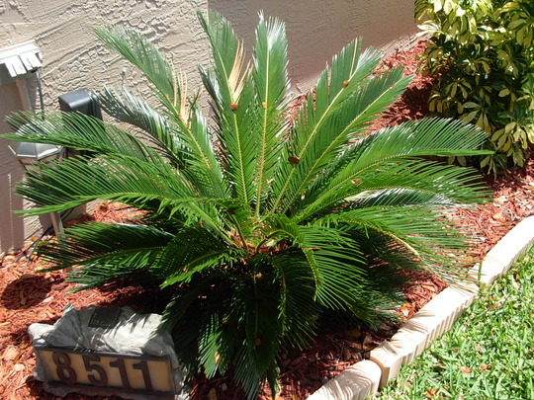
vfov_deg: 37.7
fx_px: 586
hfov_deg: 49.0
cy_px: 200
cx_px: 267
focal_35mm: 38
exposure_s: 1/497
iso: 79
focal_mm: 6.3
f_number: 2.9
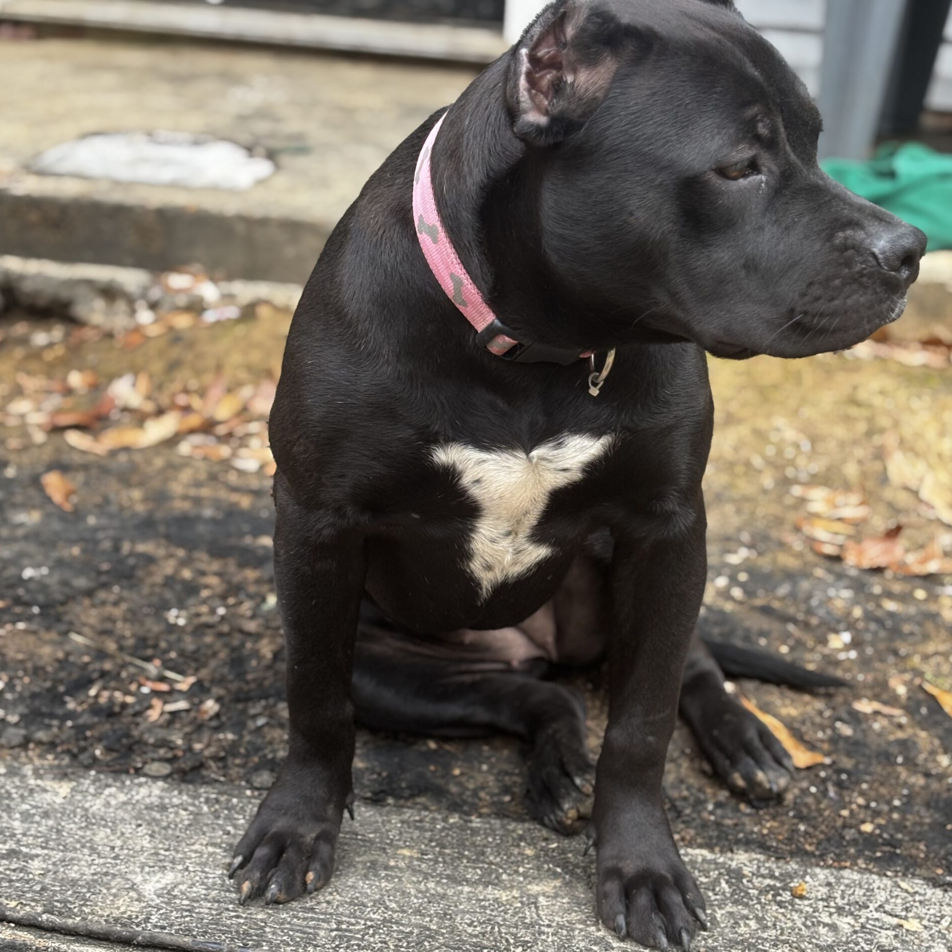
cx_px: 475
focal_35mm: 62
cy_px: 427
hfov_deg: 27.7
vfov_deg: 27.7
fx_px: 1929
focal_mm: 5.96
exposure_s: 1/121
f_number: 1.6
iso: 32
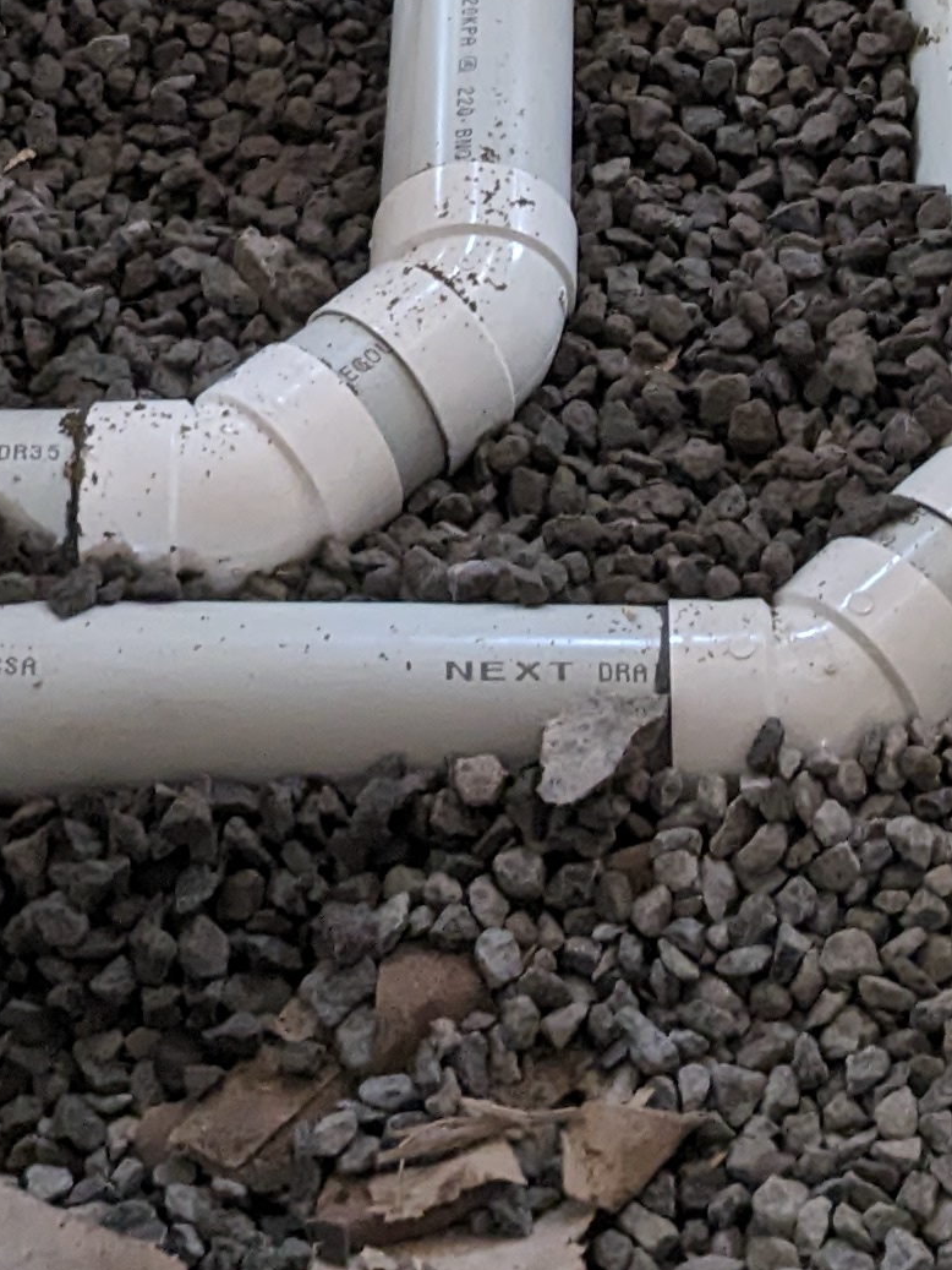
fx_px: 3849
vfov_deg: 18.0
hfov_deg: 14.1
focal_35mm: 105
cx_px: 611
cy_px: -174
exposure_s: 1/24
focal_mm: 4.38
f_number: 1.73
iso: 681
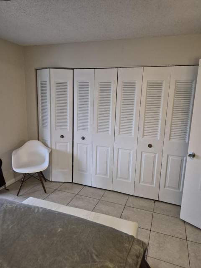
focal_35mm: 23
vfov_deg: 73.9
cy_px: 134
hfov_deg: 58.9
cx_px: 100
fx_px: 178
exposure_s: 1/120
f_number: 1.8
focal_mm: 5.4
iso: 1250
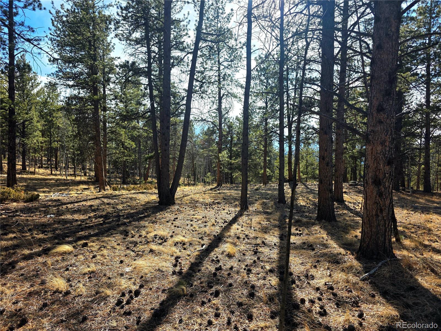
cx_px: 220
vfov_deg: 58.9
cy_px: 166
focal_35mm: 23
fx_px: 293
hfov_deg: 73.9
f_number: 1.7
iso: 80
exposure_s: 1/5000
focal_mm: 6.3
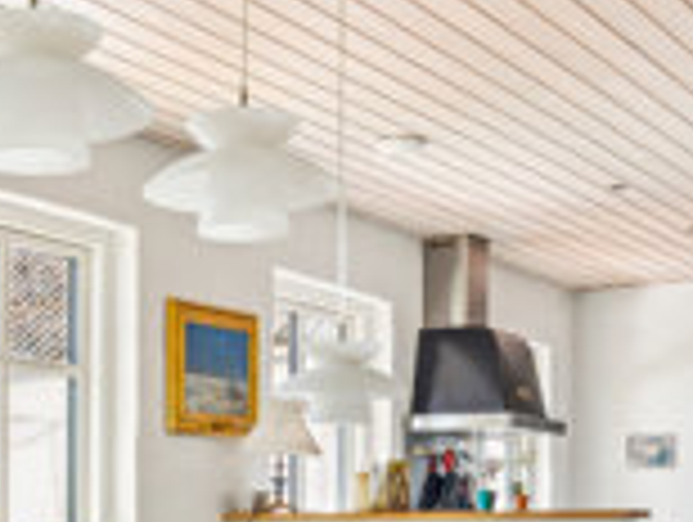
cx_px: 234
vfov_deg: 20.0
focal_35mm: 71
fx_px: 1424
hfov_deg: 27.2
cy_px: 544
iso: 800
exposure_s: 1/25
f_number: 8
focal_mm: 19
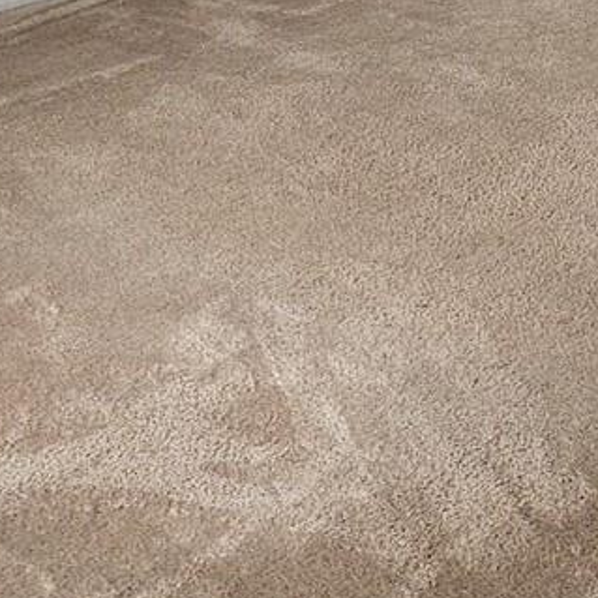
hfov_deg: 17.0
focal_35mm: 102
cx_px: 392
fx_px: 1994
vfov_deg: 15.7
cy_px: -291
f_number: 1.8
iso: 80
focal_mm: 5.4
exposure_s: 1/60
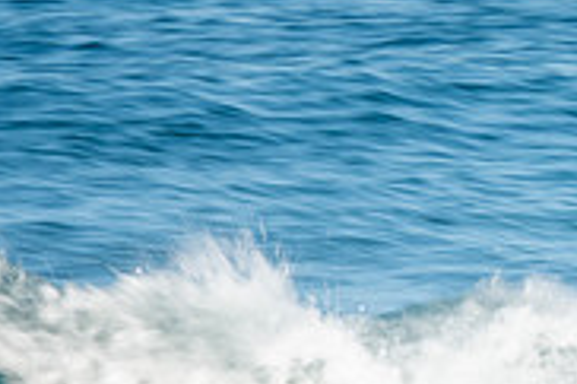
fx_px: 30681
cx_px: 815
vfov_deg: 0.7
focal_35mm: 1916
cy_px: 541
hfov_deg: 1.1
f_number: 25
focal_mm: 400
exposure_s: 1/20
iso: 100
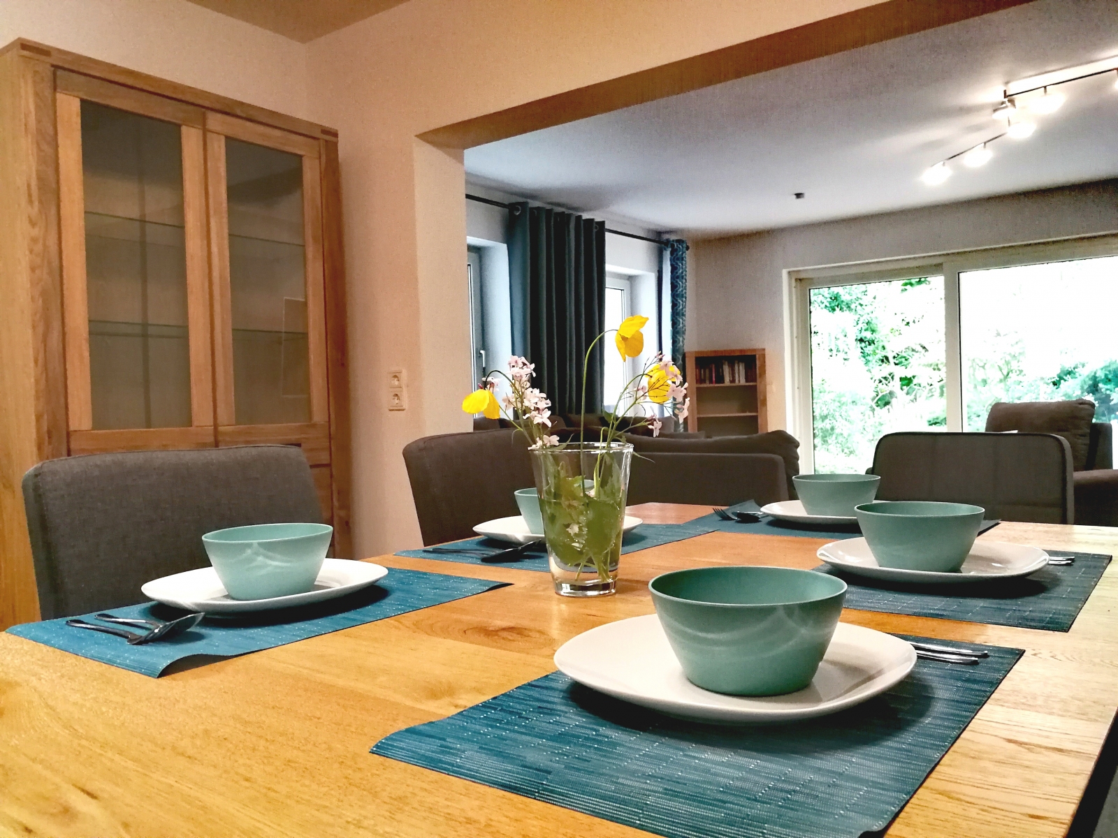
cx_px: 559
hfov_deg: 65.3
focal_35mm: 27
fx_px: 872
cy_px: 419
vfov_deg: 51.4
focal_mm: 3.95
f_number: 2.2
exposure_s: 1/33.3
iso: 500
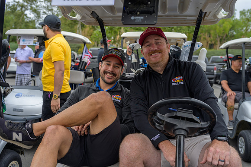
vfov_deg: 34.2
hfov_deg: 49.5
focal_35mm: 39
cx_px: 126
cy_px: 84
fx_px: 272
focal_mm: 39
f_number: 4
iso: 100
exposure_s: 1/200
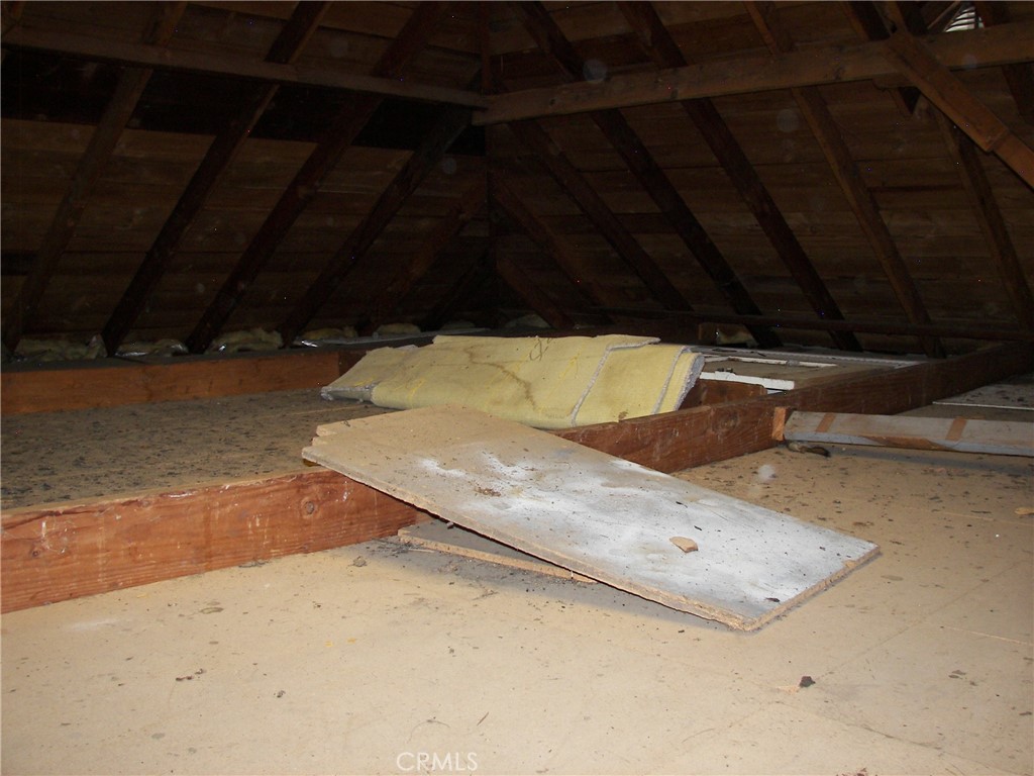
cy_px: 388
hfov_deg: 51.4
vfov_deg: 39.7
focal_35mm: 36
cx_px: 517
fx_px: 1075
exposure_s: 1/30
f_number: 2.8
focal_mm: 6
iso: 100
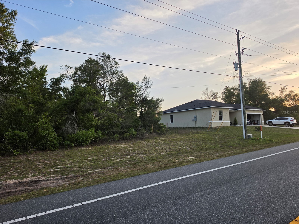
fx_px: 199
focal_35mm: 23
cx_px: 150
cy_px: 112
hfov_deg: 73.9
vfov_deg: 58.9
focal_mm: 6.5
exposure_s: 1/2066
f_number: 1.4
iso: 64
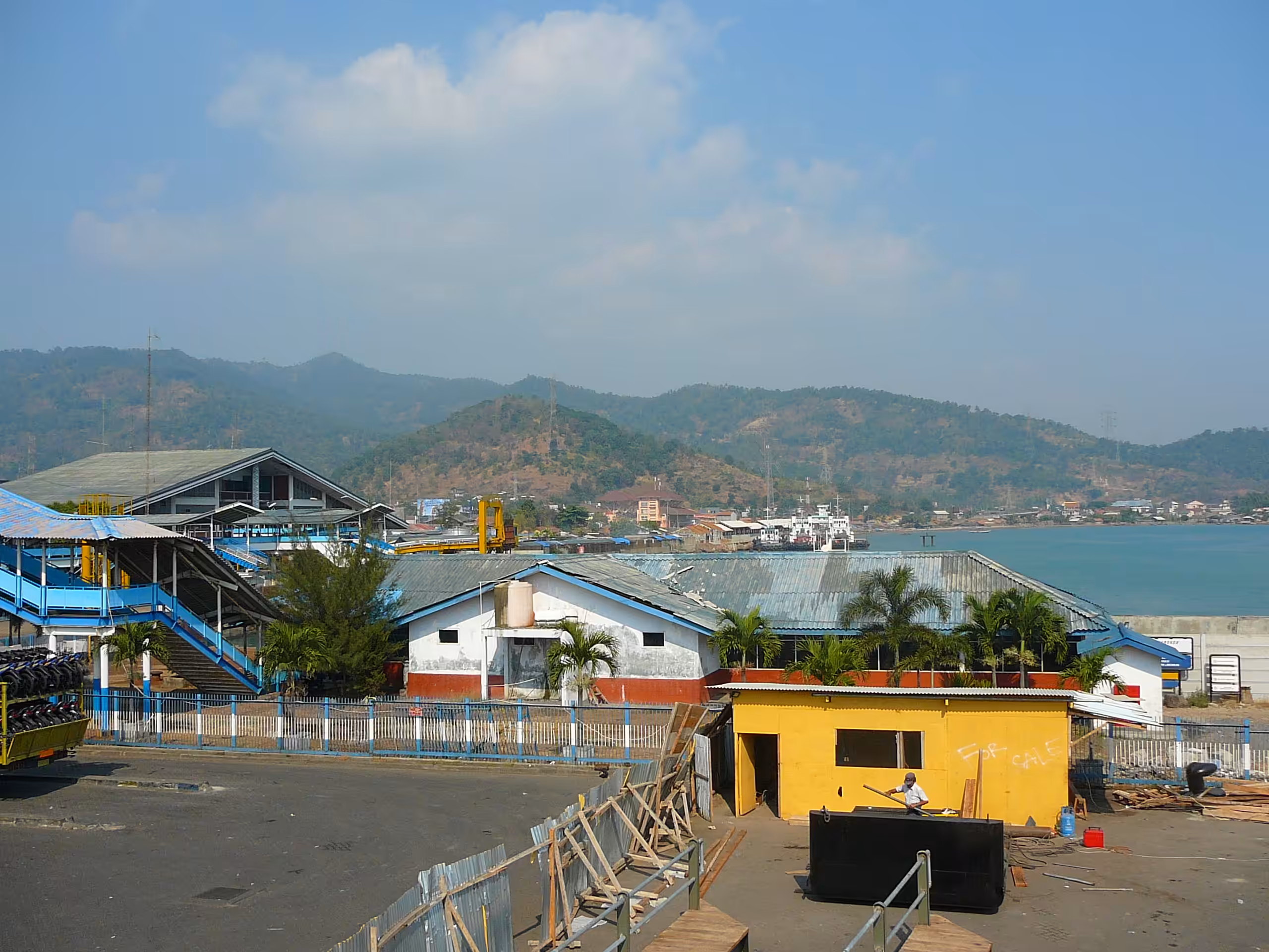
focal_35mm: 35
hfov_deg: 52.6
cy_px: 476
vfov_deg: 40.7
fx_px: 1283
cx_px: 634
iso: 80
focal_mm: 5.2
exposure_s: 1/500
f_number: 5
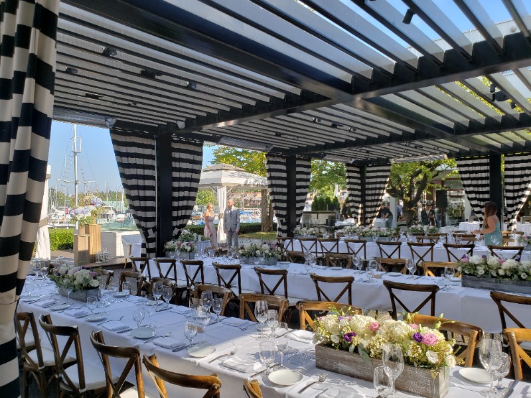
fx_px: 399
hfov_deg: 67.3
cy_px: 199
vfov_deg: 53.1
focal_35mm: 26
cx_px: 266
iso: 50
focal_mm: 4.3
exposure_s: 1/410
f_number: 2.4
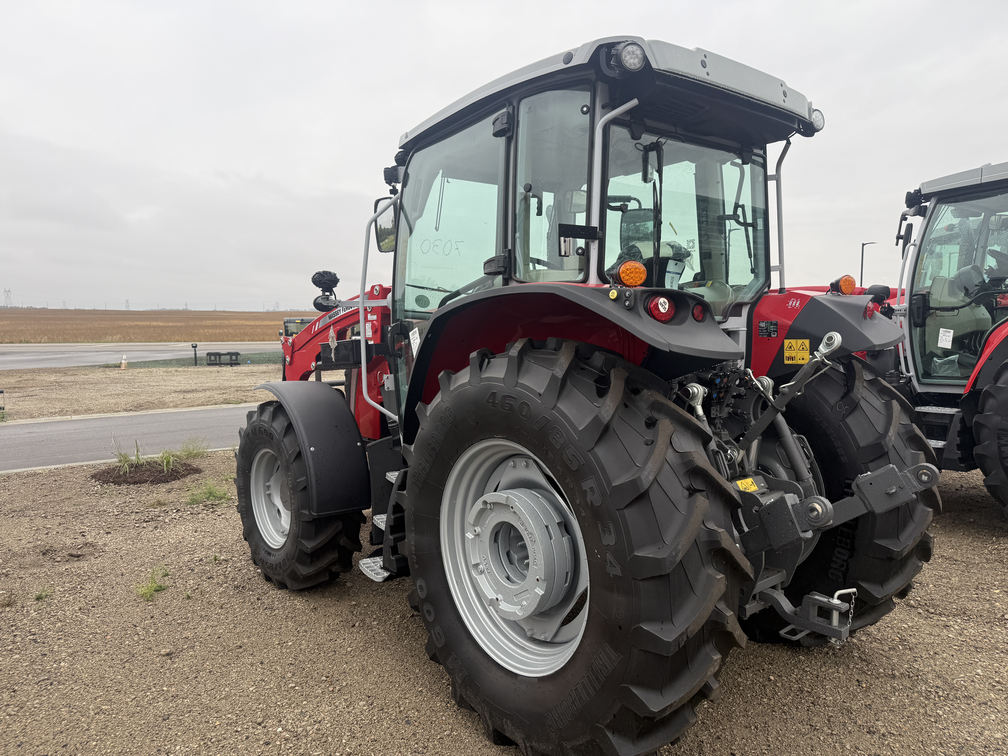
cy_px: 378
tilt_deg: -2.1
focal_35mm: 24
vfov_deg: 56.8
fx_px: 699
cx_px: 504
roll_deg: +0.0
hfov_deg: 71.6
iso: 80
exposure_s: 1/589
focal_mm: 6.76
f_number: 1.78
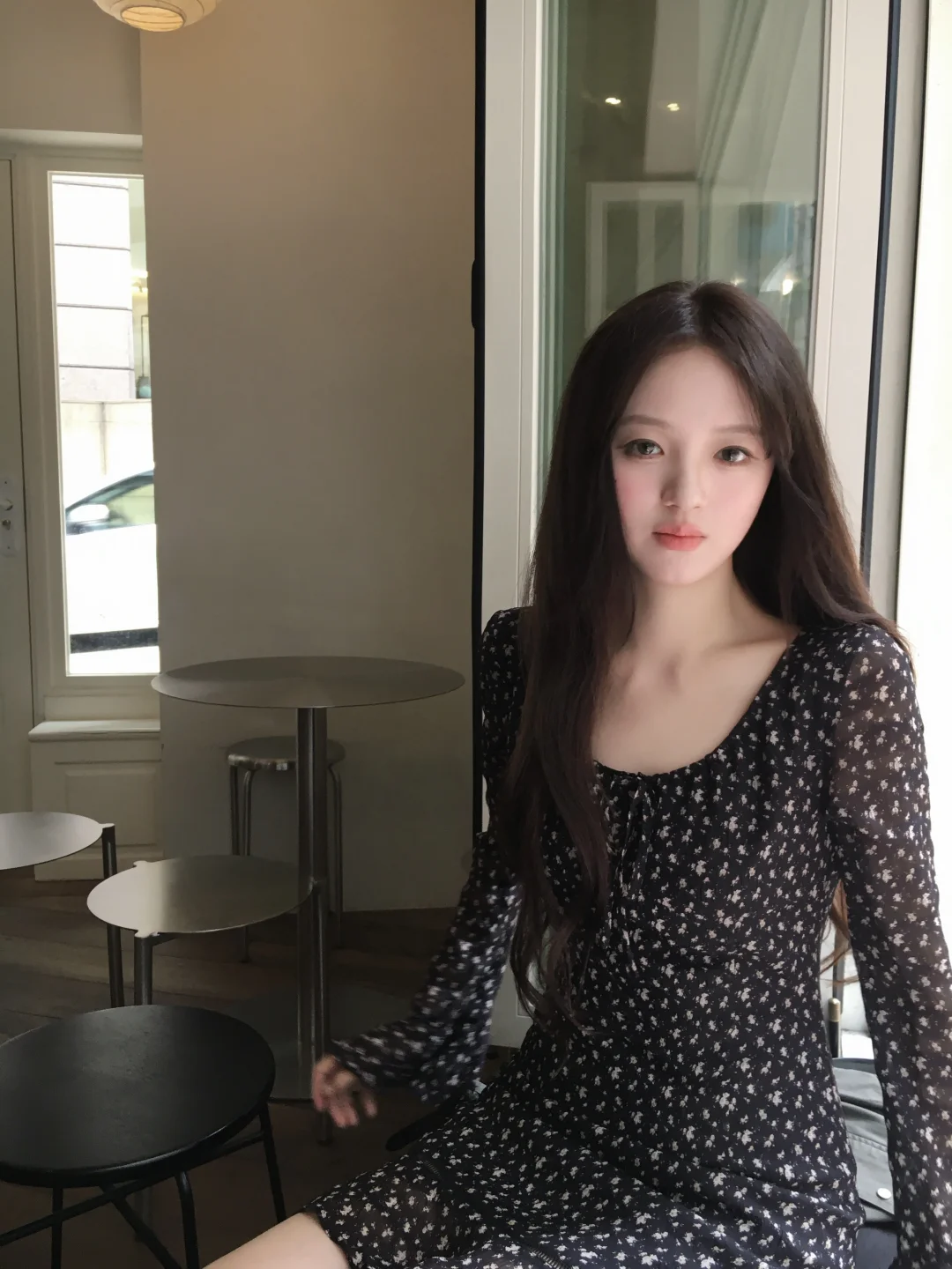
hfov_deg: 48.2
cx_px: 476
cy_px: 634
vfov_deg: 61.7
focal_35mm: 29
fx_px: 1063
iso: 40
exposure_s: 1/33
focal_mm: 4.15
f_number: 2.2
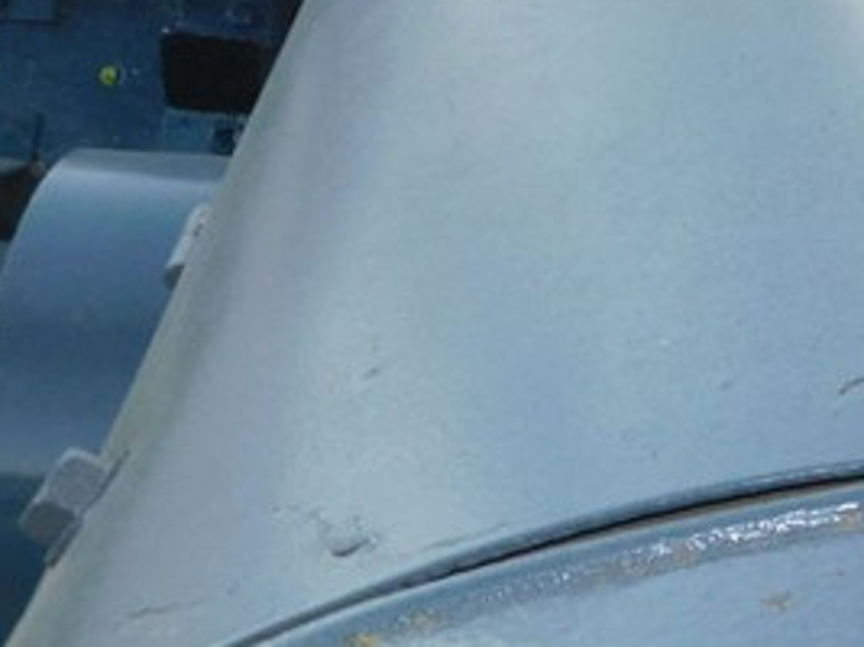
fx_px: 2295
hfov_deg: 19.3
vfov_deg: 15.8
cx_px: 1192
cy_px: 32
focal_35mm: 92
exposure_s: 1/30
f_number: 3
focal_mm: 4
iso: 125
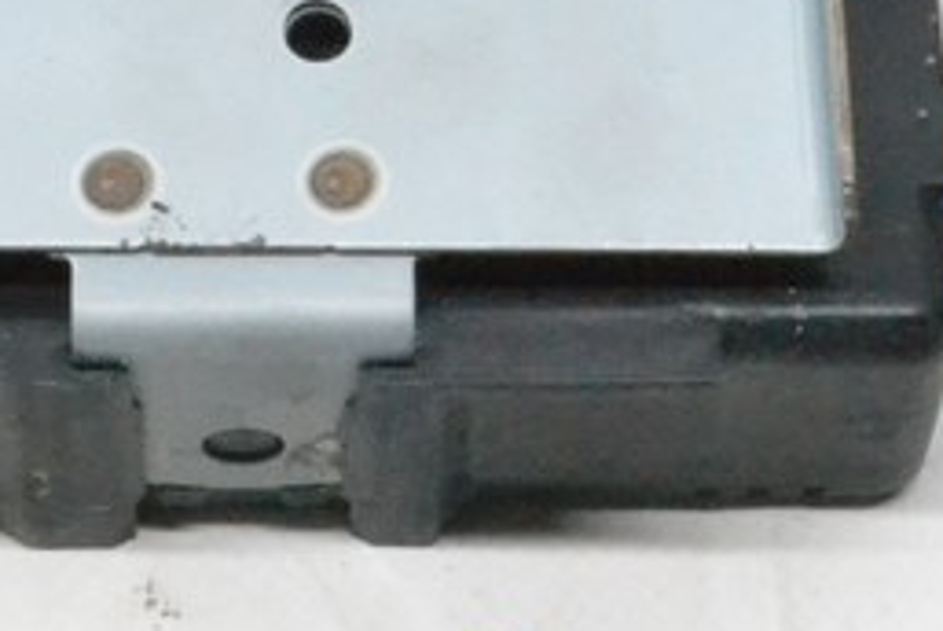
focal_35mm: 191
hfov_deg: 10.7
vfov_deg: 7.1
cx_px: 286
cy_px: -270
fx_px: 5009
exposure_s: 1/50
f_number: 18
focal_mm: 32
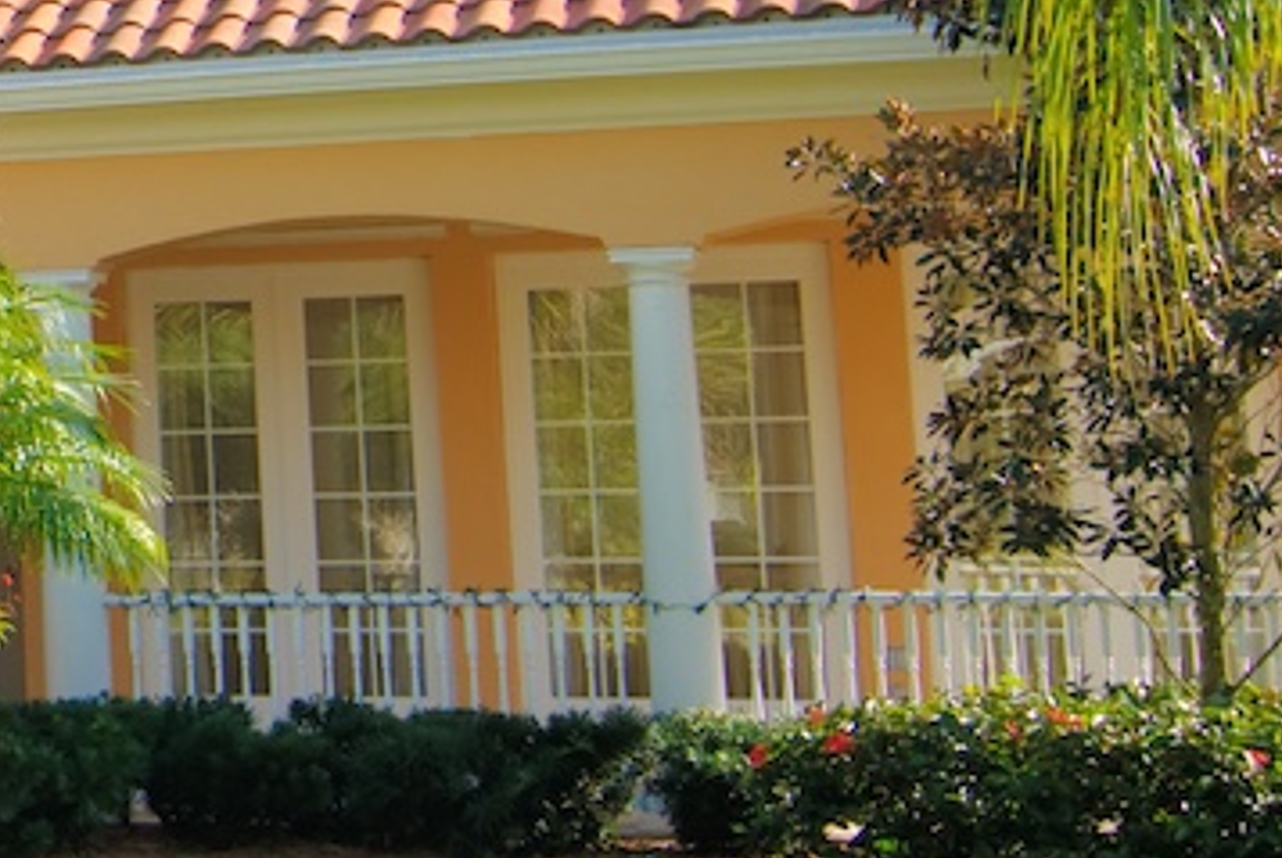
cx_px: -736
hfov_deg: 16.5
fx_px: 3958
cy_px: -77
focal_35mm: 111
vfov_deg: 12.2
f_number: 9
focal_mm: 22
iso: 200
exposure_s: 1/320
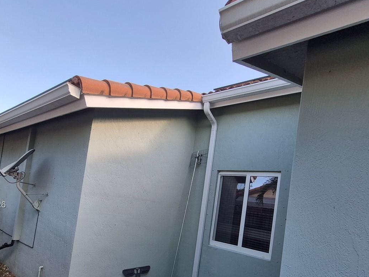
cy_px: 205
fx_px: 213
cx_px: 179
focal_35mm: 20
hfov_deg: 81.7
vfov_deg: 62.5
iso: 50
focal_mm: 1.74
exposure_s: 1/378
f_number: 2.2
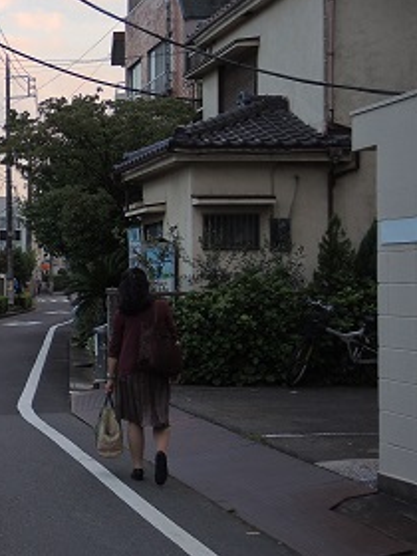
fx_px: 1205
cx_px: -161
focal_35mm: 75
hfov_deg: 18.0
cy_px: 274
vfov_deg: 26.0
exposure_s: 1/200
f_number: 2.5
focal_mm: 7.6
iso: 80
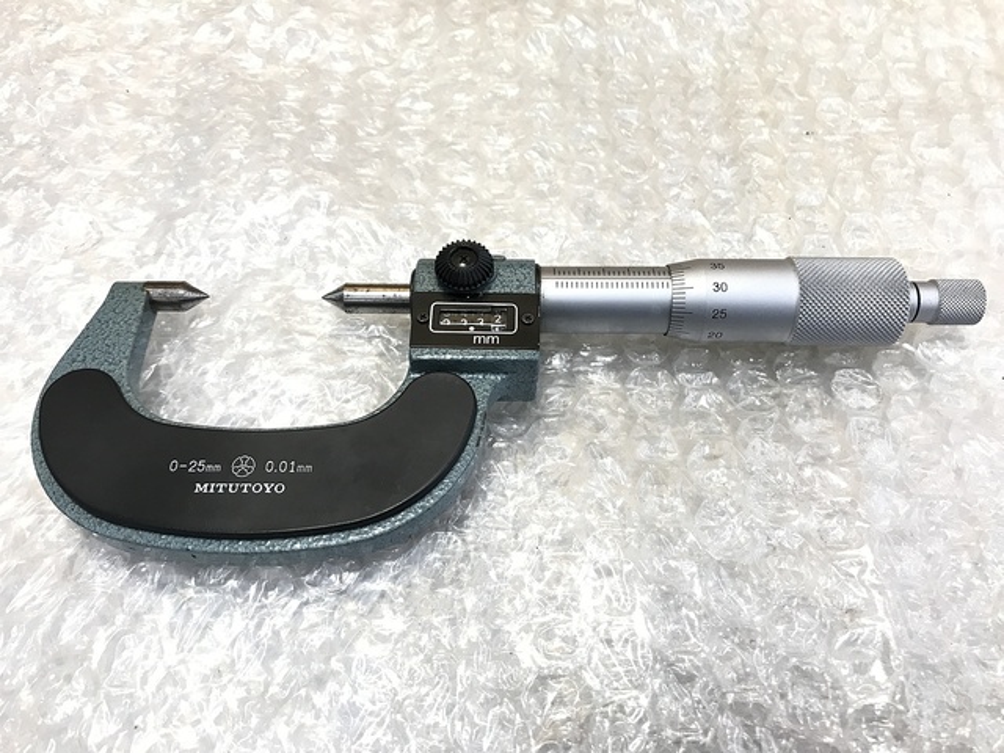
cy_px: 376
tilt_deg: -62.2
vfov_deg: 49.7
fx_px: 812
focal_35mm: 28
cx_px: 502
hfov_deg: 63.4
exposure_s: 1/33
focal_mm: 3.99
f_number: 1.8
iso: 32
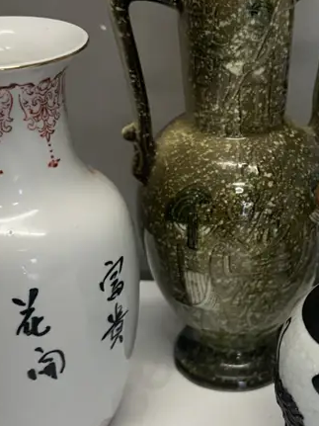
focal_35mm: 57
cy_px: 213
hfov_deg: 25.1
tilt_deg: -26.8
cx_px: 272
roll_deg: -2.3
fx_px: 701
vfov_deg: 33.8
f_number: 1.78
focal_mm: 6.86
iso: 100
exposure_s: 1/100
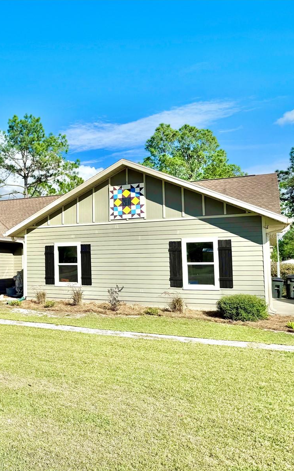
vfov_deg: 56.7
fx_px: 436
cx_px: -11
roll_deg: +0.4
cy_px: 235
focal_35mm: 34
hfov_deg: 33.5
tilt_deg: +4.0
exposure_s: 1/6173
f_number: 1.78
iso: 80
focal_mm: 6.76
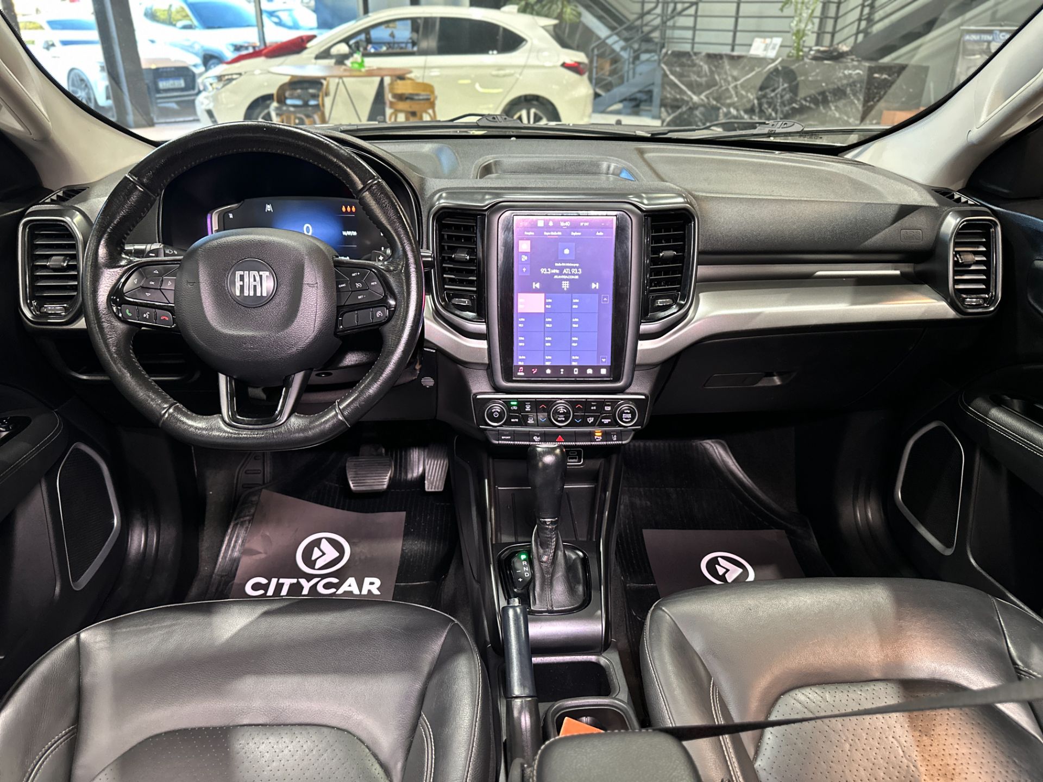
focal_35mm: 24
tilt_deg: -26.9
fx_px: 723
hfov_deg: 71.6
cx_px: 522
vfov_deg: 56.8
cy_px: 391
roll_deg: -1.2
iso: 800
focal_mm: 6.86
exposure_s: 1/60
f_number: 1.78
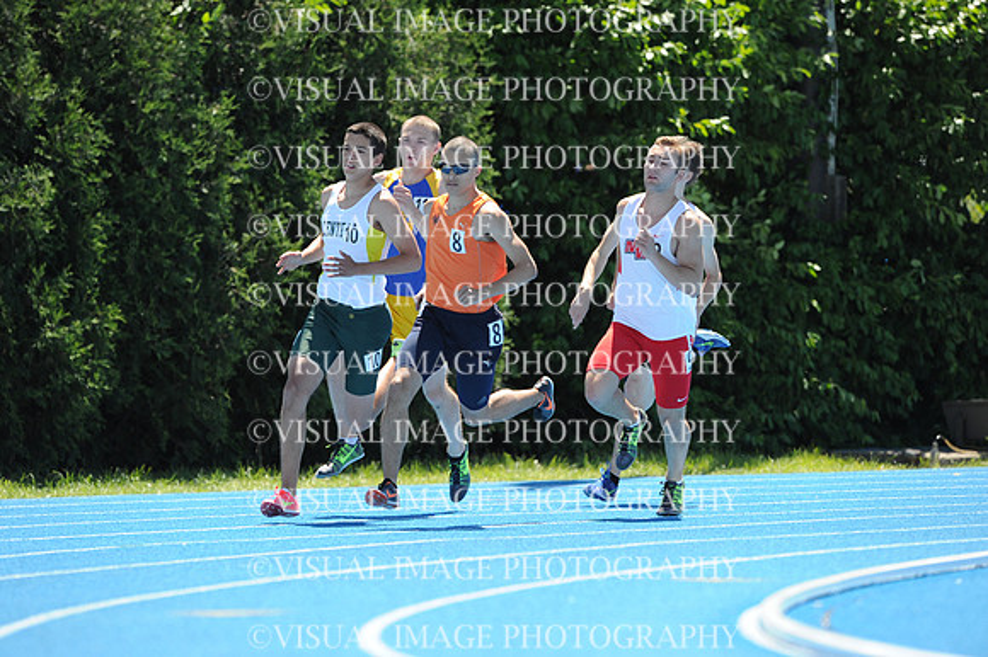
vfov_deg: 3.4
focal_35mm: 400
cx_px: 494
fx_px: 10971
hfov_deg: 5.2
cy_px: 328
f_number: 5.6
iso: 640
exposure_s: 1/1600
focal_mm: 400
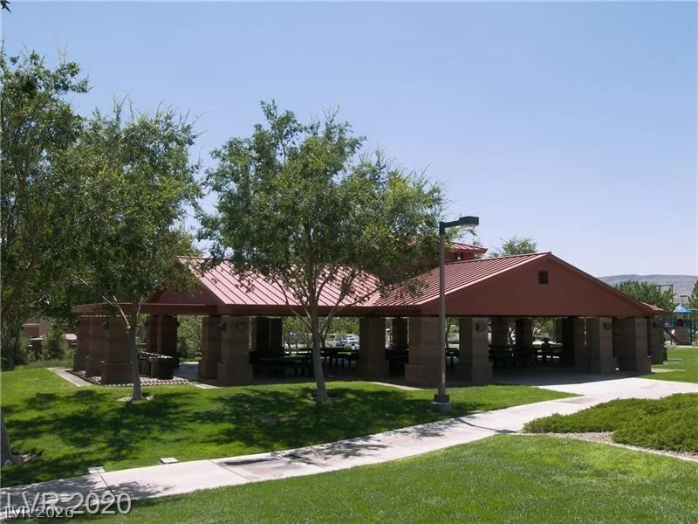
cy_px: 262
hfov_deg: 54.0
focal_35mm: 34
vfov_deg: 41.8
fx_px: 686
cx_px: 349
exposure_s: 1/125
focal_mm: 7.2
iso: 50
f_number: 8
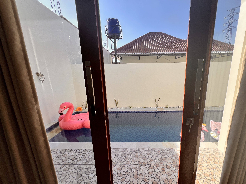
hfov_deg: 97.7
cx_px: 138
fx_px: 107
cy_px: 102
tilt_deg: -14.2
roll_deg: +0.5
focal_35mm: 15
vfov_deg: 81.5
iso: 32
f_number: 1.8
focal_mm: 1.57
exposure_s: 1/763
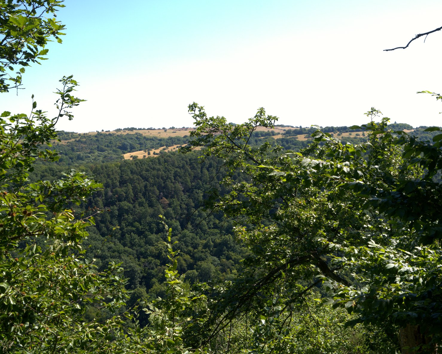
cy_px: 175
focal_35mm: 40
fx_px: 523
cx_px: 260
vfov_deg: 37.3
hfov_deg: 45.6
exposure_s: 1/125
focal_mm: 35
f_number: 18
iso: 1000
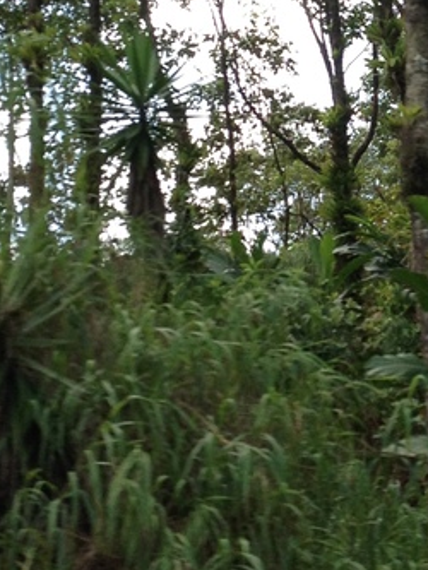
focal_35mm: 126
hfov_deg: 11.7
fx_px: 2076
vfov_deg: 15.5
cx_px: 413
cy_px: 80
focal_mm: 4.28
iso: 50
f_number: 2.4
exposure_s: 1/449
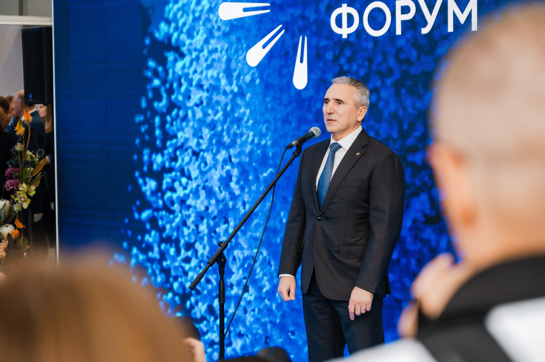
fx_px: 1240
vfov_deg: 16.6
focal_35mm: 82
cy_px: 182
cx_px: 294
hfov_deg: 24.8
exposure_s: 1/800
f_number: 3.2
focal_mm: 75
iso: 1600
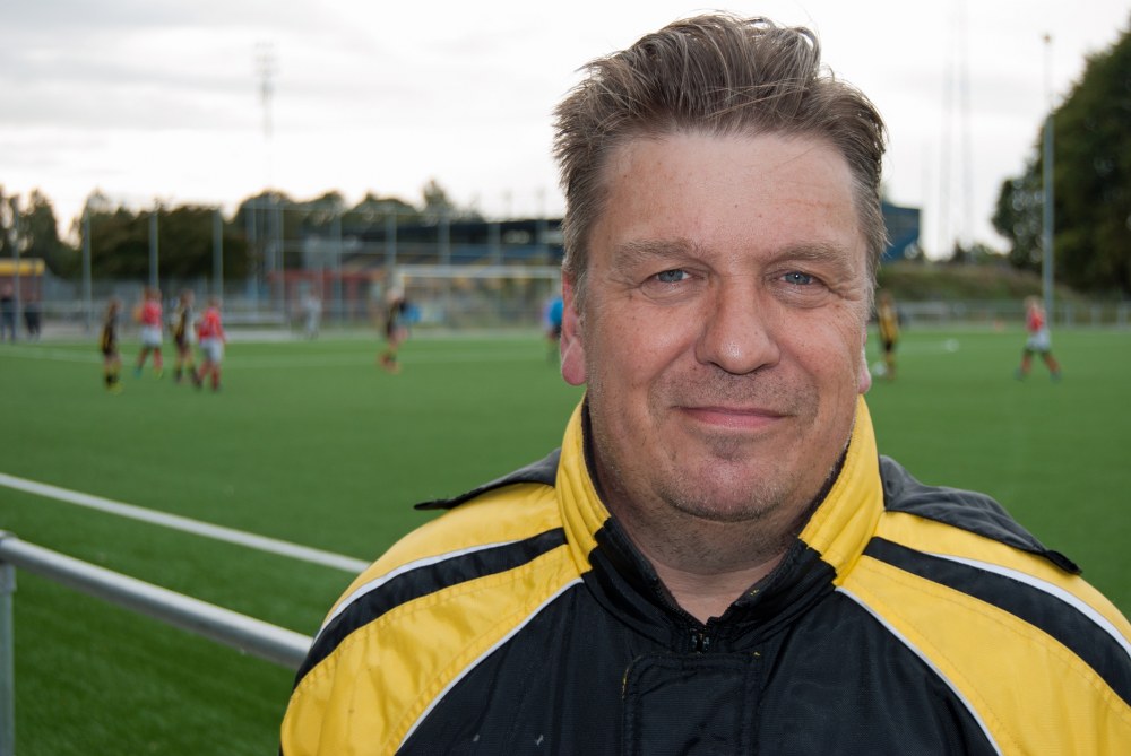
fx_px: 1651
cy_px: 378
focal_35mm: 52
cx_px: 566
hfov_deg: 37.8
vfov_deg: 25.8
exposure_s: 1/125
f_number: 4.8
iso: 110
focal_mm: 35
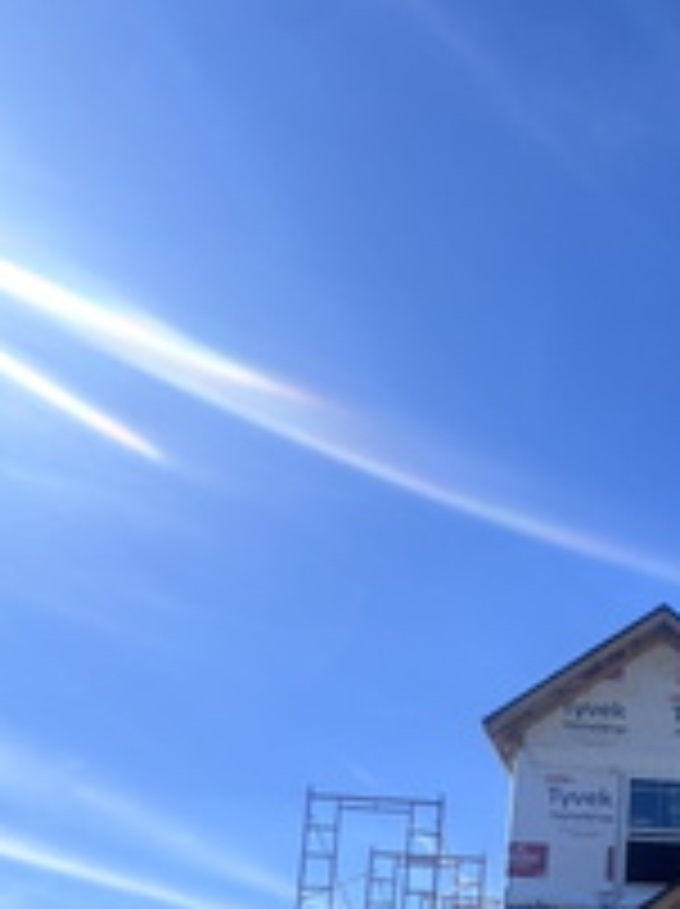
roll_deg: +0.0
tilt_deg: +11.5
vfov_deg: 40.5
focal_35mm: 37
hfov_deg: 30.4
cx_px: 887
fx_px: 971
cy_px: 1001
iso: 40
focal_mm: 2.22
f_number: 2.2
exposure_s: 1/1401
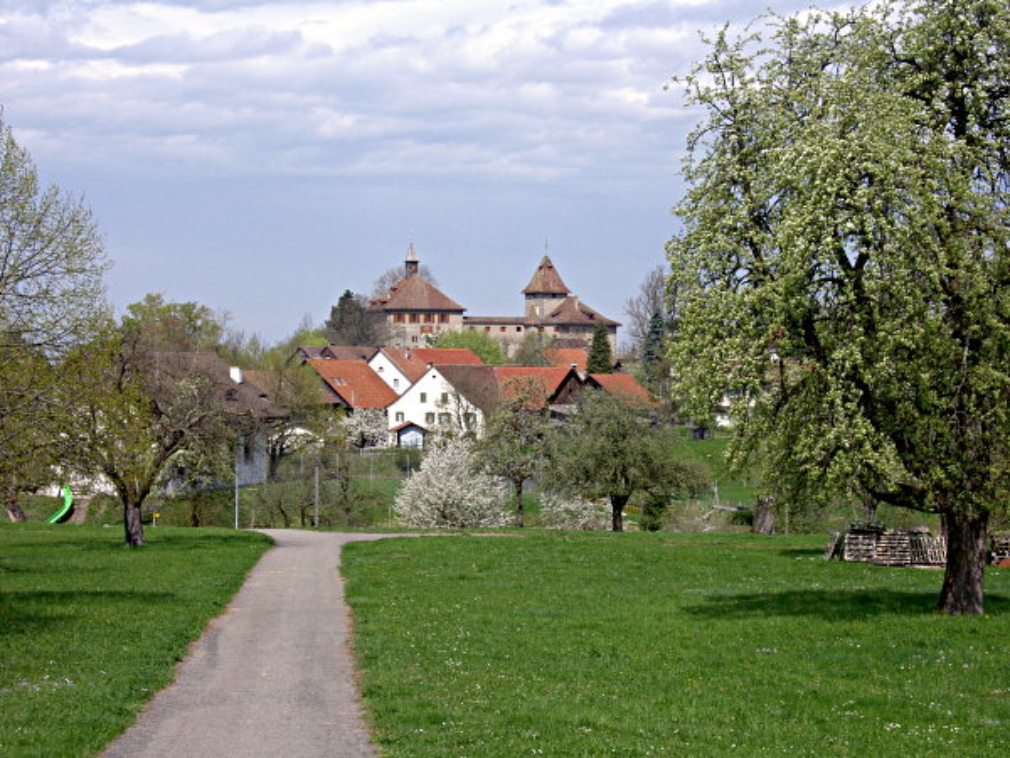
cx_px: 505
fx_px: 2188
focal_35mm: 75
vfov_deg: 19.6
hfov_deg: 26.0
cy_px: 379
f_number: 7.1
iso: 50
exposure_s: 1/200
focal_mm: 12.4
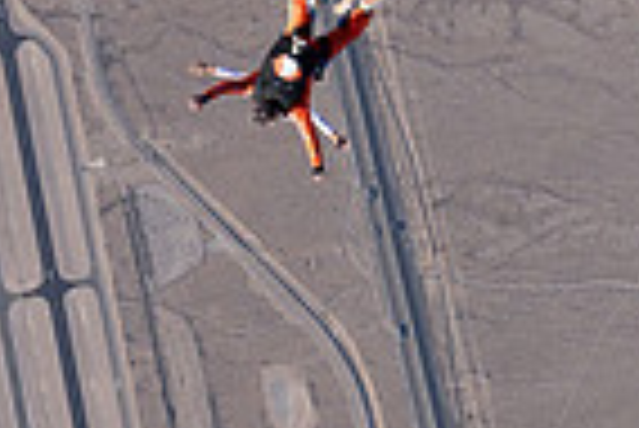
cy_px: 327
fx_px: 1741
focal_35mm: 98
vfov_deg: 13.9
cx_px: 320
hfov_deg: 20.8
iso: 800
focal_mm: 24
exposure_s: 1/2000
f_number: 8
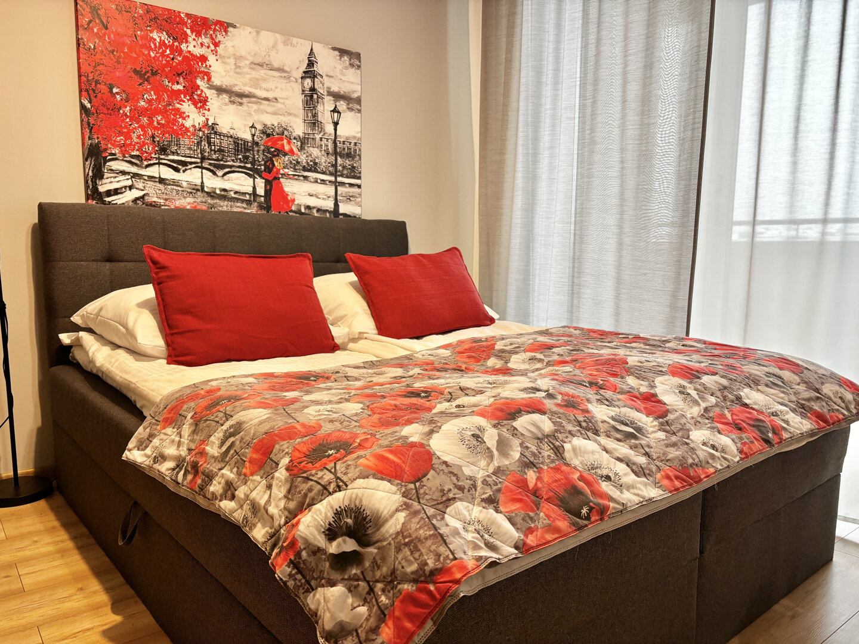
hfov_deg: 67.3
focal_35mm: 26
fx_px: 645
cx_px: 430
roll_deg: -0.6
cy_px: 322
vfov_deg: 53.1
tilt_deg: -6.6
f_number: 1.6
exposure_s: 1/50
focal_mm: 5.96
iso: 160
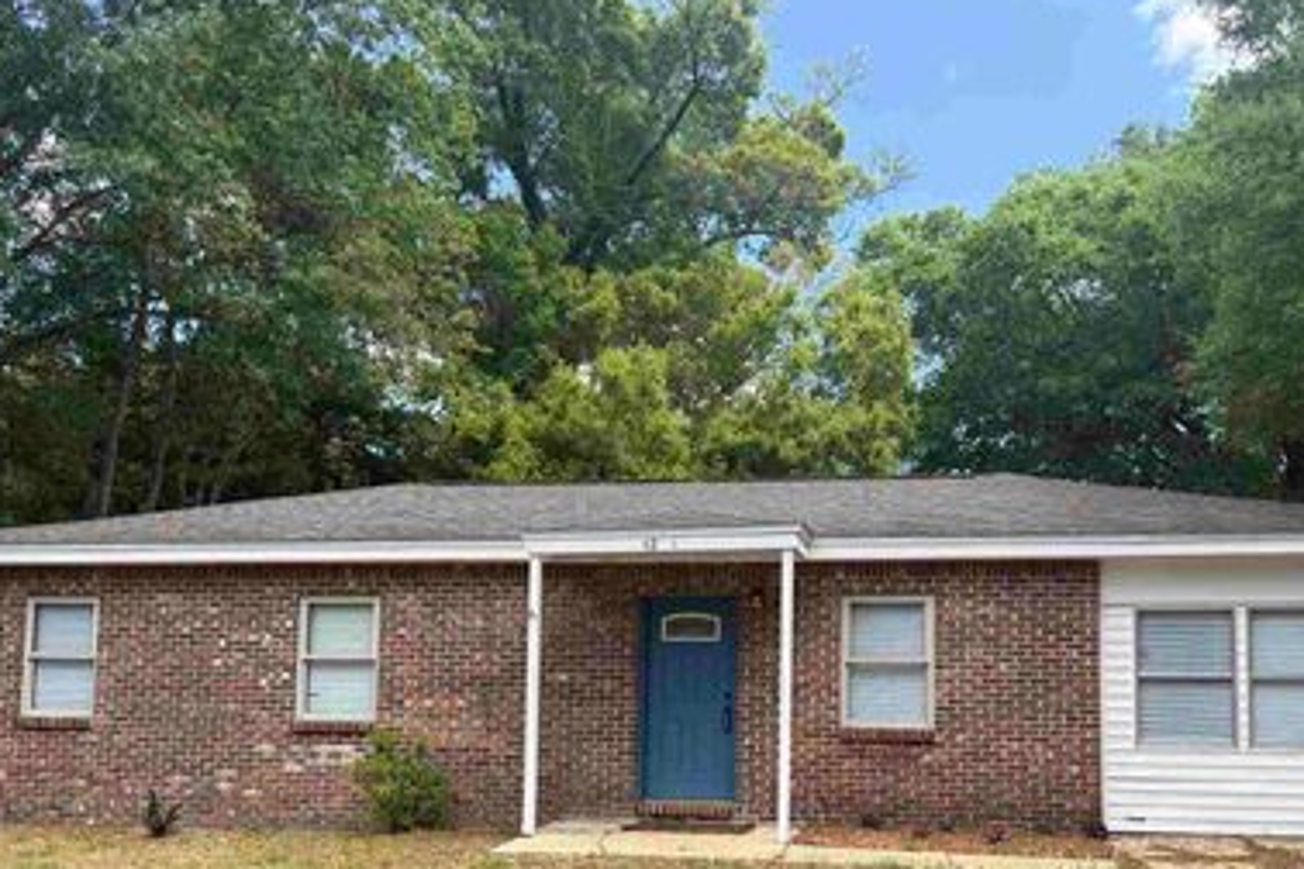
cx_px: 714
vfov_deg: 39.3
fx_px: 1195
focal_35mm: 33
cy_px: 609
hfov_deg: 57.1
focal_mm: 6.76
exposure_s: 1/1106
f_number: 1.78
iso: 100
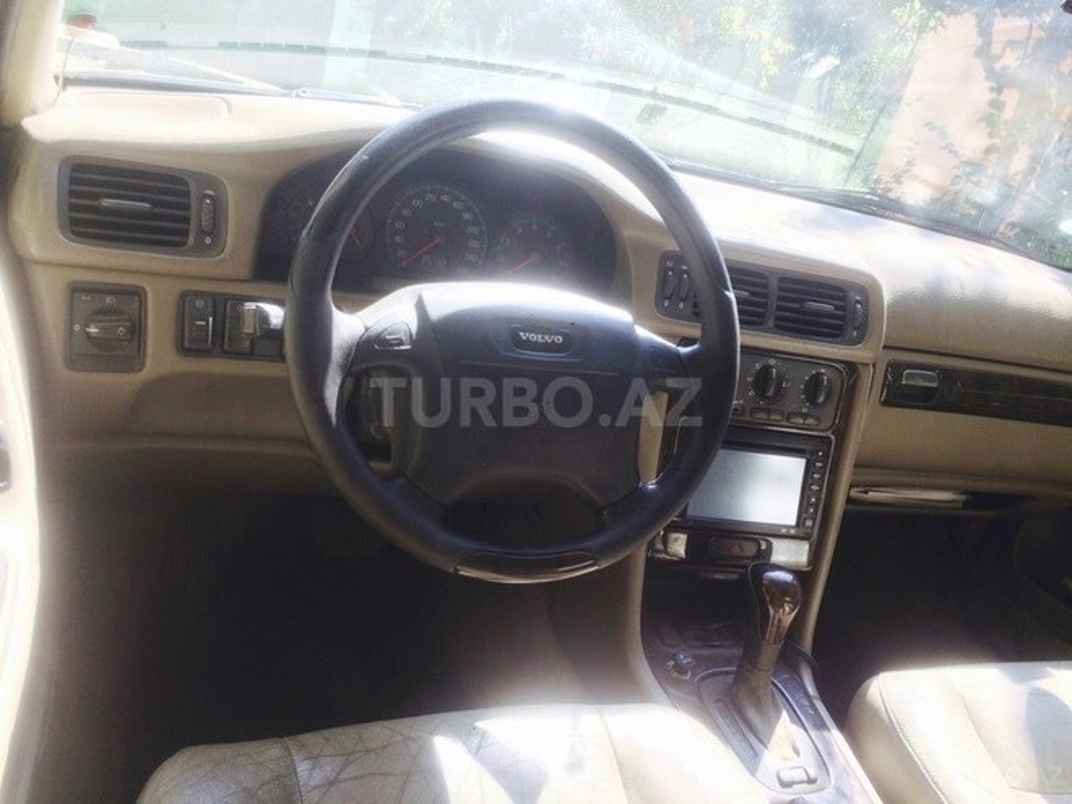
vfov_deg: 48.2
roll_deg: -16.8
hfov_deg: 61.7
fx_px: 898
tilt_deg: -24.5
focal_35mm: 29
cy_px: 402
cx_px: 536
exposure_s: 1/130
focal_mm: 4.15
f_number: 2.2
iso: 32
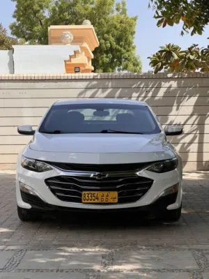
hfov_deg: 19.1
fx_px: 620
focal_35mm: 77
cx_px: 104
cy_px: 140
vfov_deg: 25.3
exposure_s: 1/533
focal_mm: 9
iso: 32
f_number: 2.8
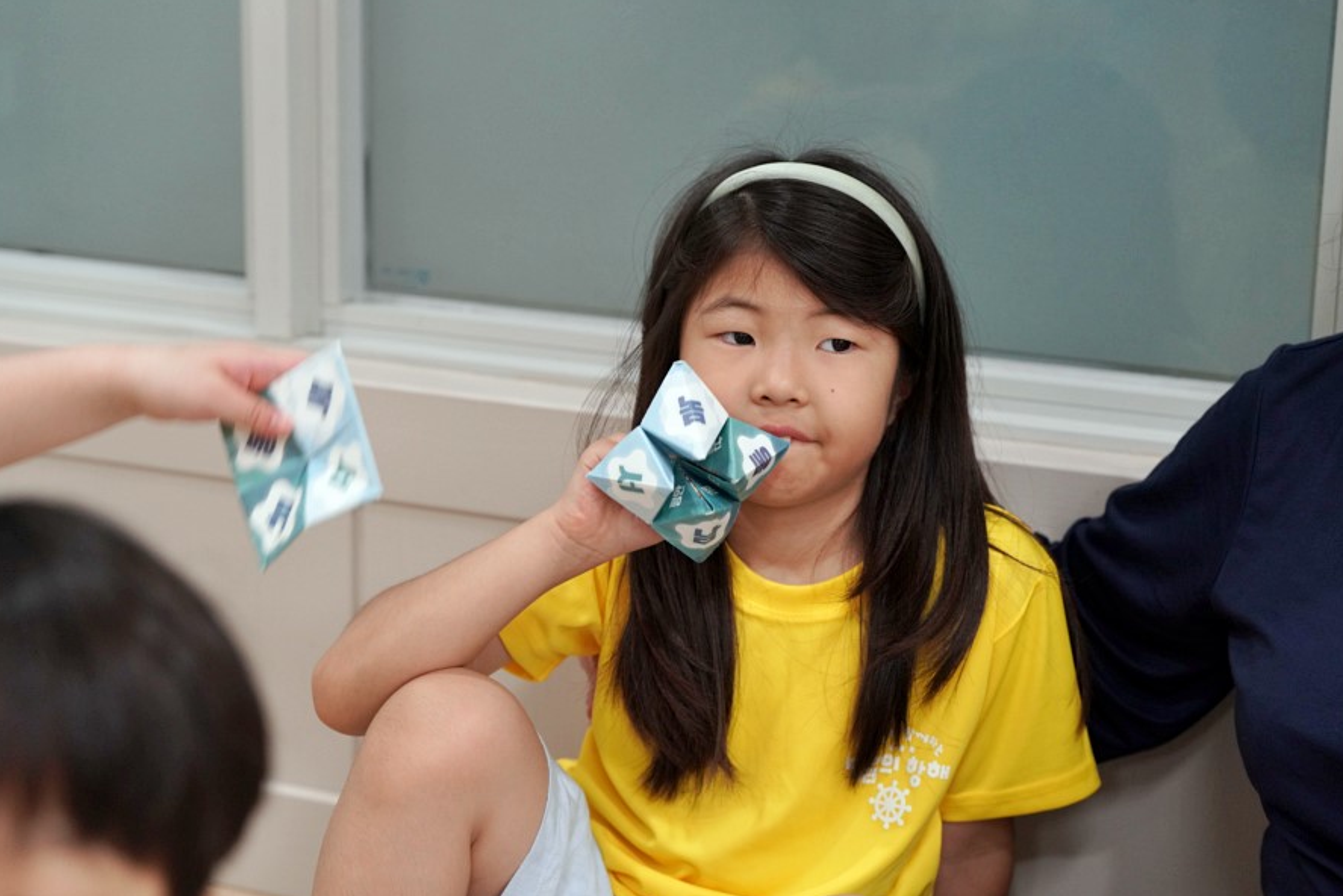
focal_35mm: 71
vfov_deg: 19.2
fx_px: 2649
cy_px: 448
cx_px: 672
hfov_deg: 28.4
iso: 2000
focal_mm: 70
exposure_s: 1/160
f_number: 4
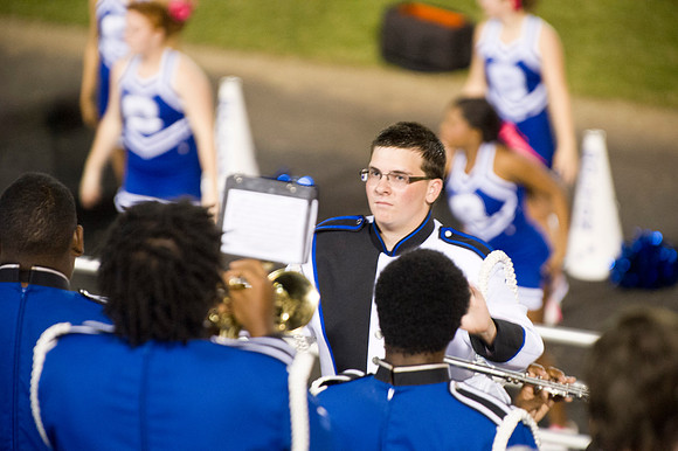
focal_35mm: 280
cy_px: 226
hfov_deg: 7.4
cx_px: 339
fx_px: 5270
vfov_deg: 4.9
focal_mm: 280
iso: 4000
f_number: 4
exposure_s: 1/125
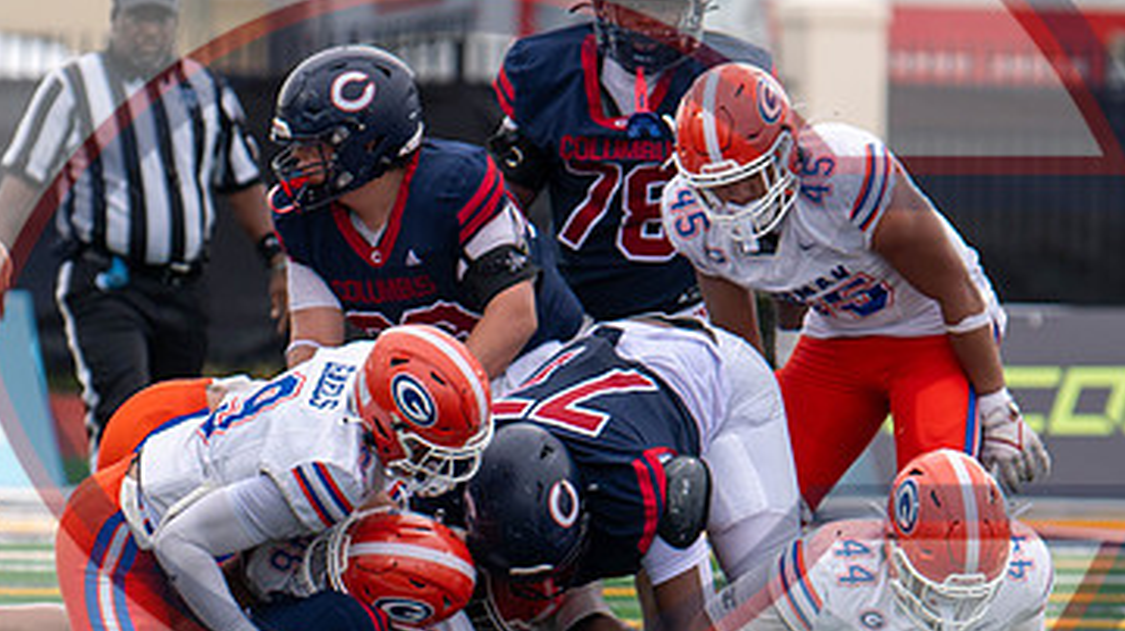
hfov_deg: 3.1
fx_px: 20541
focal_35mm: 689
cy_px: 705
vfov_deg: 1.8
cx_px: 373
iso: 200
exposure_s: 1/1000
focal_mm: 135
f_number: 2.8
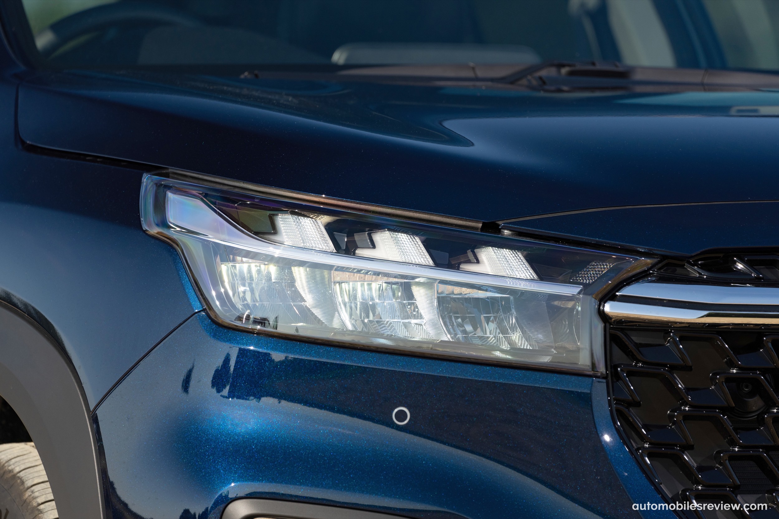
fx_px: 8655
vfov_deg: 3.4
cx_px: 390
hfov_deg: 5.2
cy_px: 260
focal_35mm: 400
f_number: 7.1
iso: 500
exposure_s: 1/320
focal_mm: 400
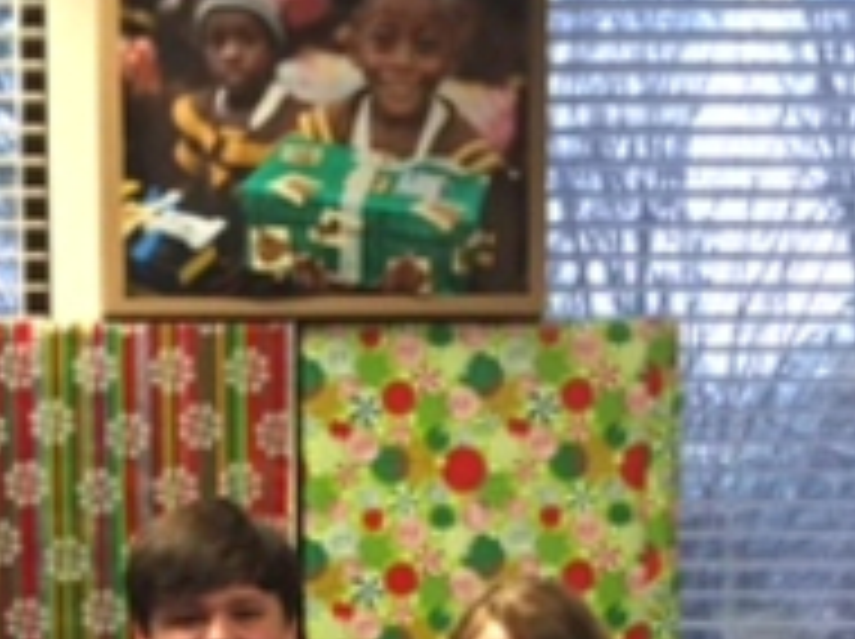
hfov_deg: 17.9
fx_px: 2714
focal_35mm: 110
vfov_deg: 12.7
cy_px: 986
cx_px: 338
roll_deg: +1.5
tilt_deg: -5.8
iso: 160
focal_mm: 4.15
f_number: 2.2
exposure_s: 1/30
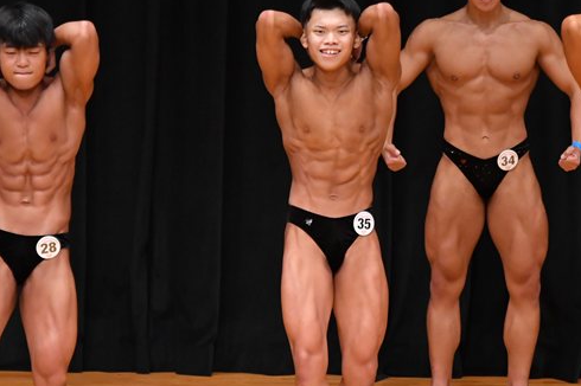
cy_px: 253
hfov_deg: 4.6
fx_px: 7274
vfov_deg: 3.0
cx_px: 439
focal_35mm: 451
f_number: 5.6
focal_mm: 190
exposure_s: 1/400
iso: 4000
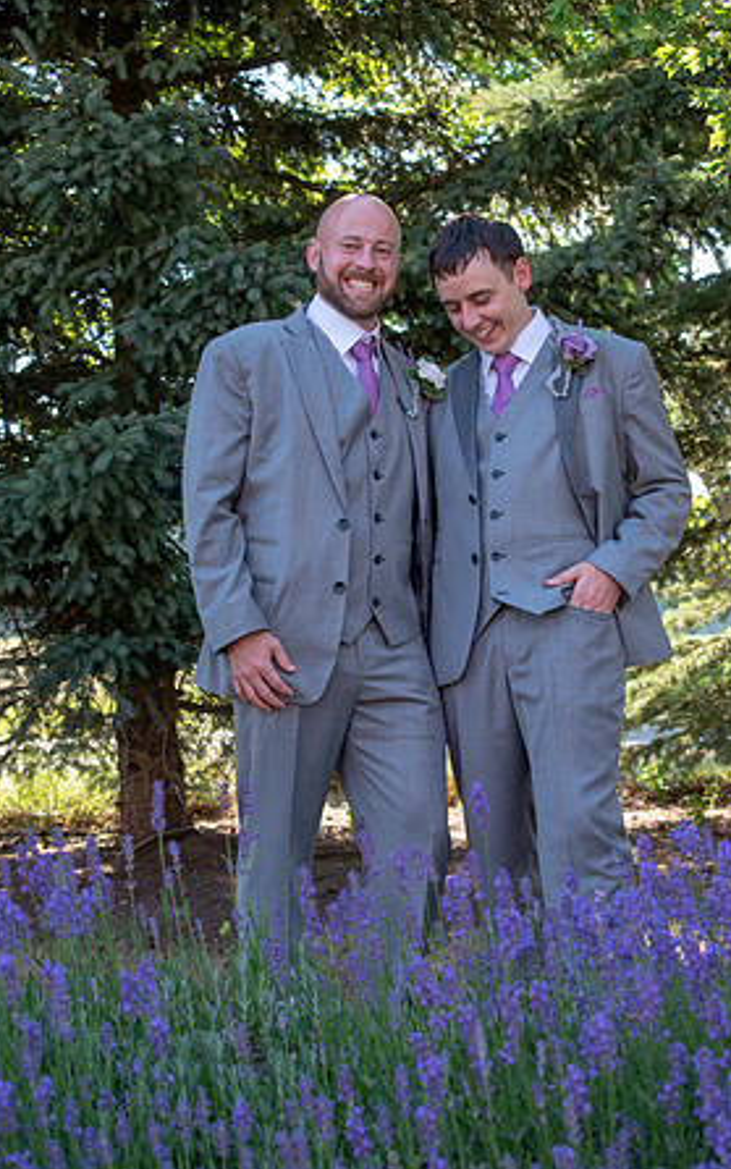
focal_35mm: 71
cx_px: 380
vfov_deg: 29.0
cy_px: 584
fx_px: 2262
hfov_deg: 18.4
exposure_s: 1/160
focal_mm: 46
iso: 400
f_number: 6.3
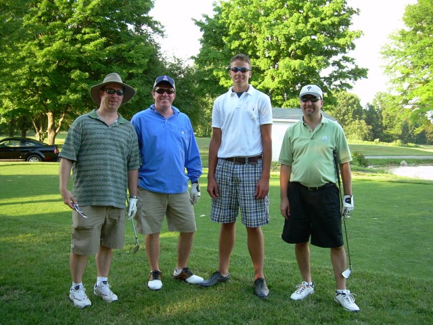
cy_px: 162
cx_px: 216
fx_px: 475
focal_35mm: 38
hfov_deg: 49.0
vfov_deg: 37.7
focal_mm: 6.3
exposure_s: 1/77.8
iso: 50
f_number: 2.8
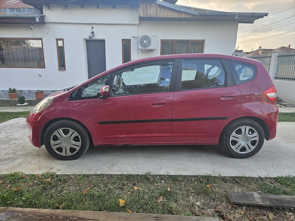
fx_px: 196
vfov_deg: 58.9
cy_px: 110
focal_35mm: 23
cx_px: 148
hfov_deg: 73.9
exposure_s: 1/180
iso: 32
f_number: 1.8
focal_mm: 5.4
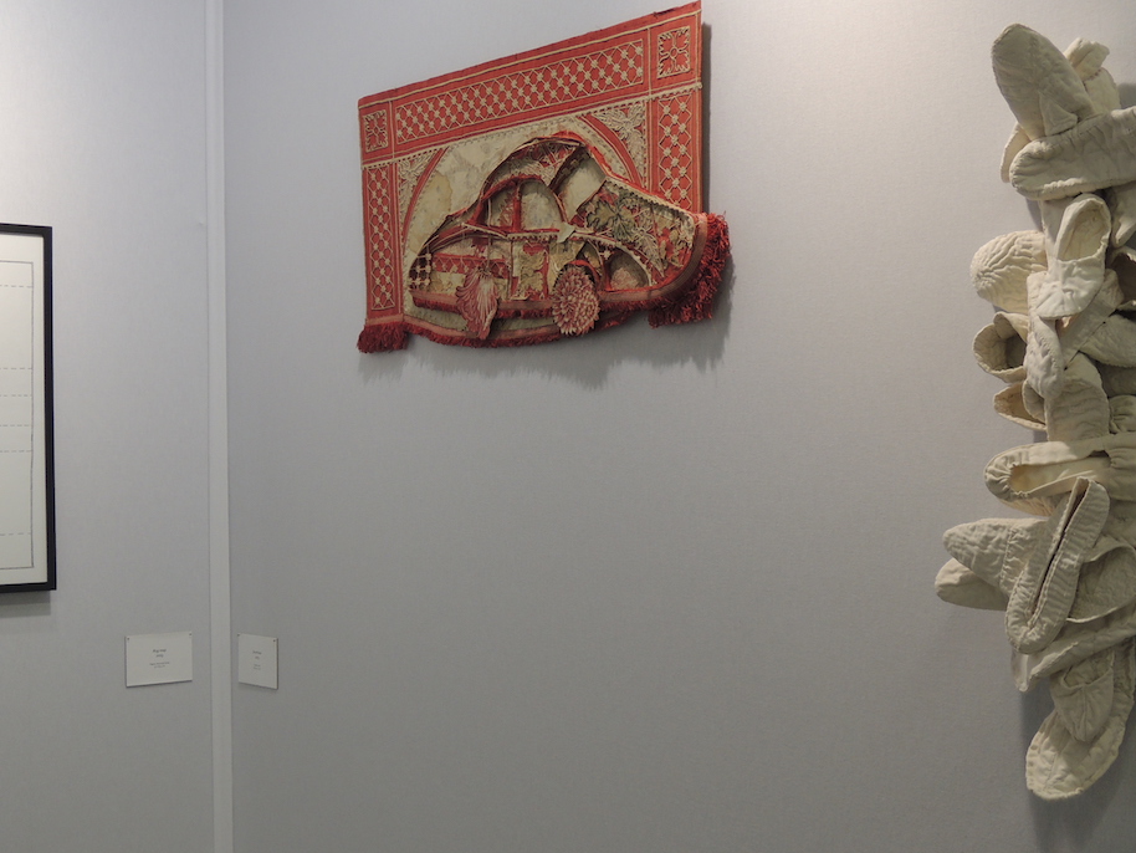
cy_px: 458
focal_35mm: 49
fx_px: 1608
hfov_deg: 38.8
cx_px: 477
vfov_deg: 29.7
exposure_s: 1/60
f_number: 3.2
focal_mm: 6.3
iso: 100
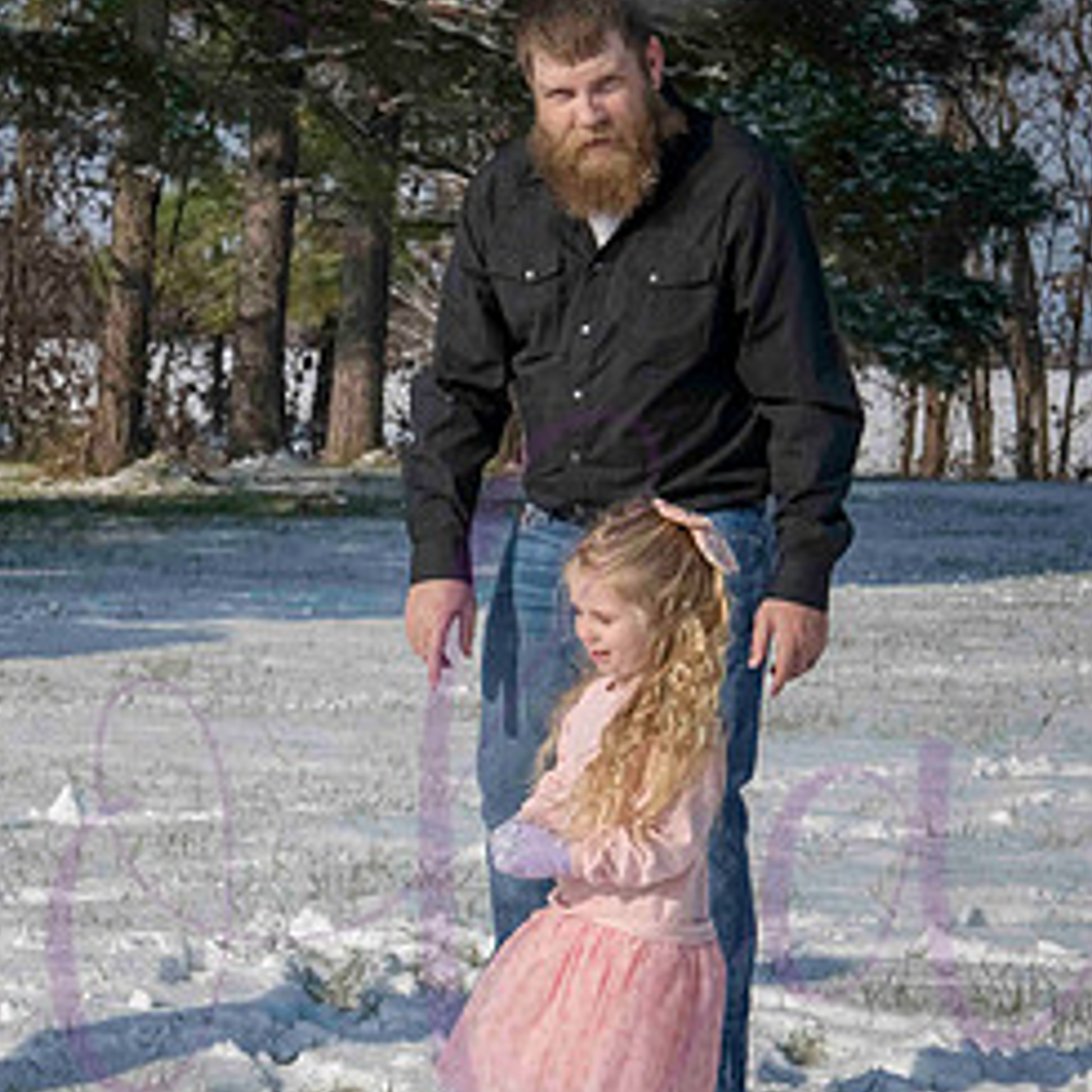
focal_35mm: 125
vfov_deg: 14.0
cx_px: 294
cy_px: 501
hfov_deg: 13.9
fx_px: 4461
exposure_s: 1/2000
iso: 800
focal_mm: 62
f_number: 11
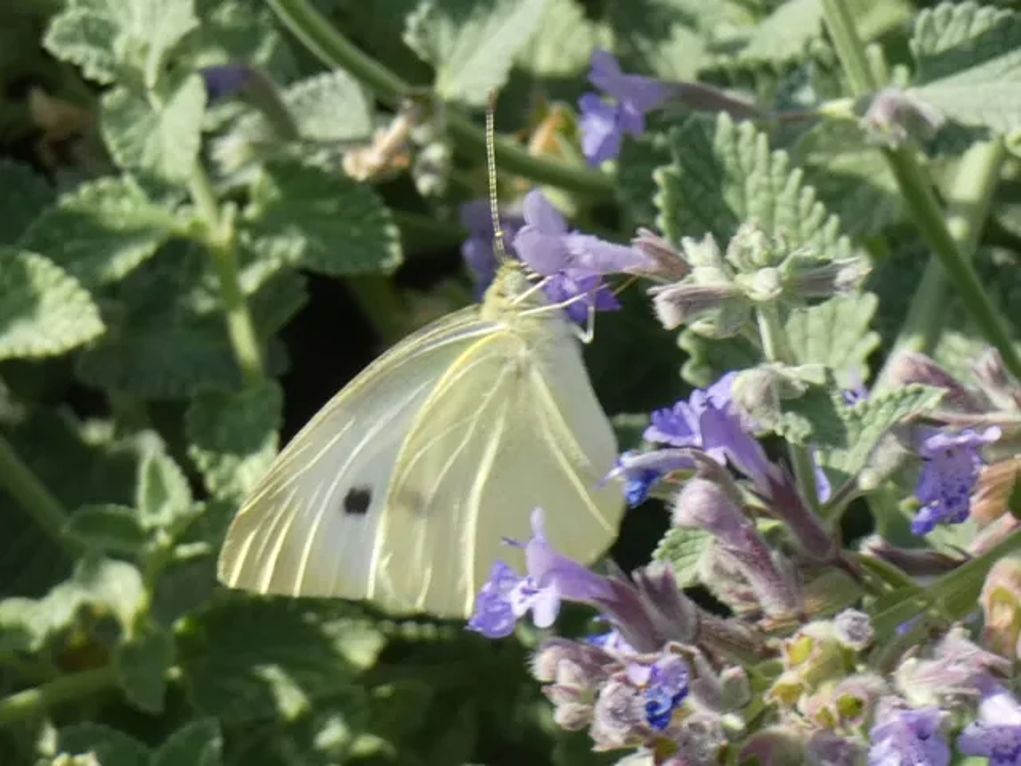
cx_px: 510
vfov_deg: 6.7
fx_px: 6577
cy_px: 383
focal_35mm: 223
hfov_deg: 8.9
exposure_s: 1/100
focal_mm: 39.9
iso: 80
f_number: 5.5
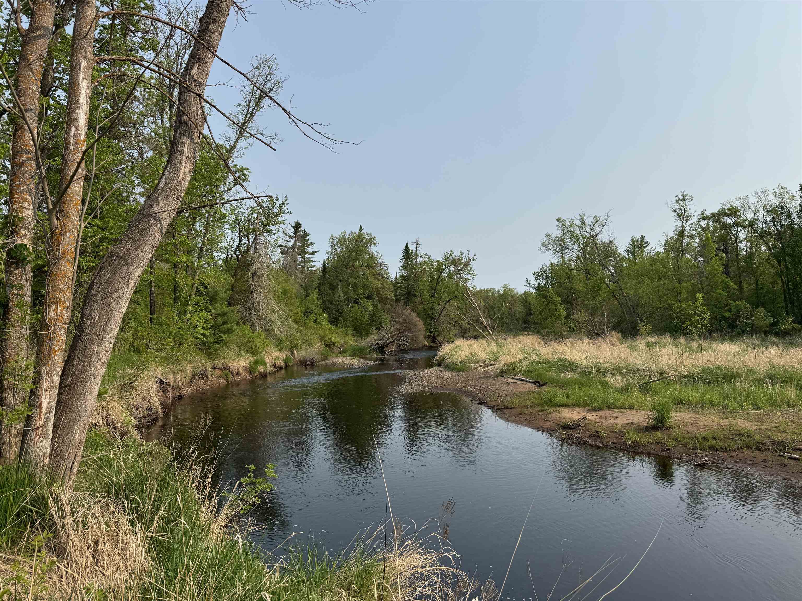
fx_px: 556
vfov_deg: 56.8
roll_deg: +1.0
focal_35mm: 24
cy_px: 300
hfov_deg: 71.6
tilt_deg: +2.8
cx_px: 401
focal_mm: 6.76
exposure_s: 1/4950
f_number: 1.78
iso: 80
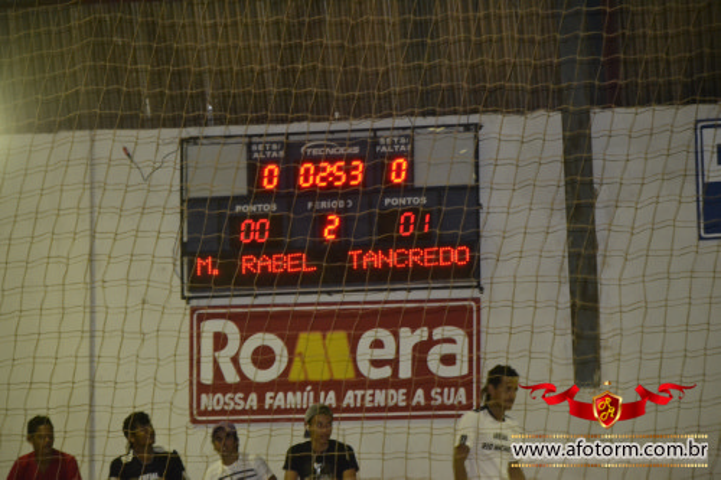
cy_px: 240
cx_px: 360
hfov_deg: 10.2
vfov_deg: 6.8
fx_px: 4054
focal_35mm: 202
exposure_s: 1/60
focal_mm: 135
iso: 3200
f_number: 5.6
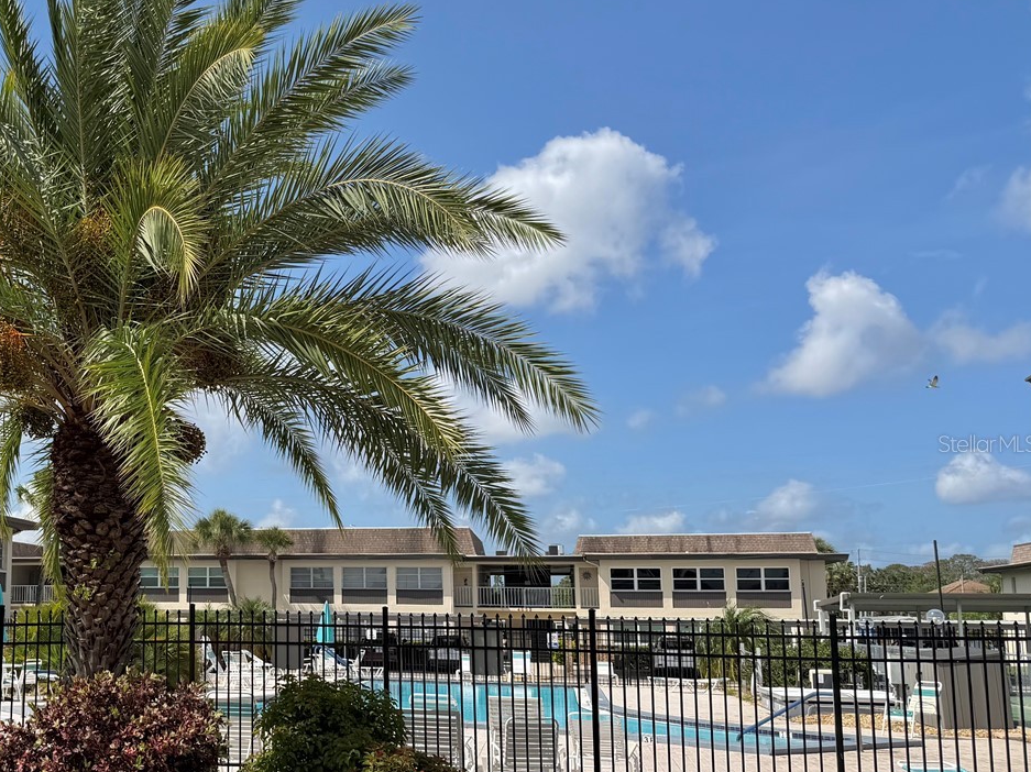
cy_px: 443
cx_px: 162
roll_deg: -0.4
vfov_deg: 35.0
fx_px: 1221
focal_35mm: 41
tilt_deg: +8.6
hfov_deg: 43.0
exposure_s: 1/5714
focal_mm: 6.76
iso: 80
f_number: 1.78
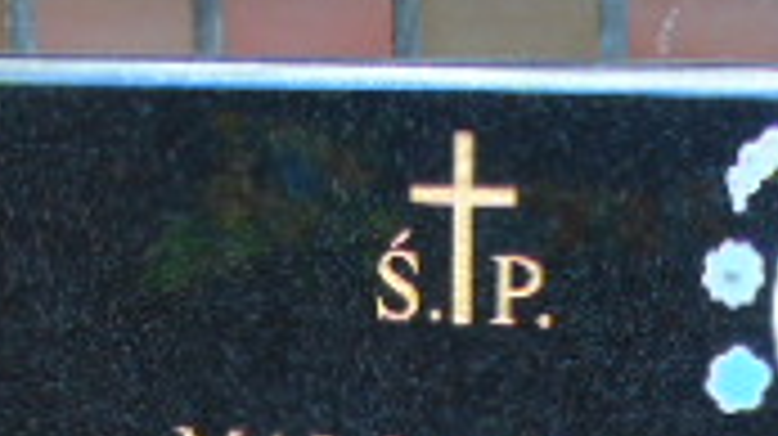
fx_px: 2412
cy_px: 1047
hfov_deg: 18.3
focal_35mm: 117
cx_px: 360
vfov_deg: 9.3
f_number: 3.6
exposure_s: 1/100
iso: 80
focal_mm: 5.2
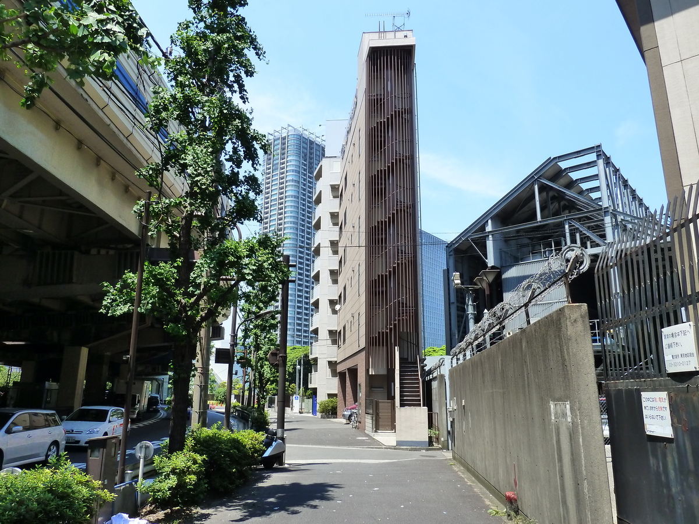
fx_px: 505
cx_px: 350
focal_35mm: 25
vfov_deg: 54.9
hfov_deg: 69.4
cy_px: 262
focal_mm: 4.1
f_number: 4
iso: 200
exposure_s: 1/250
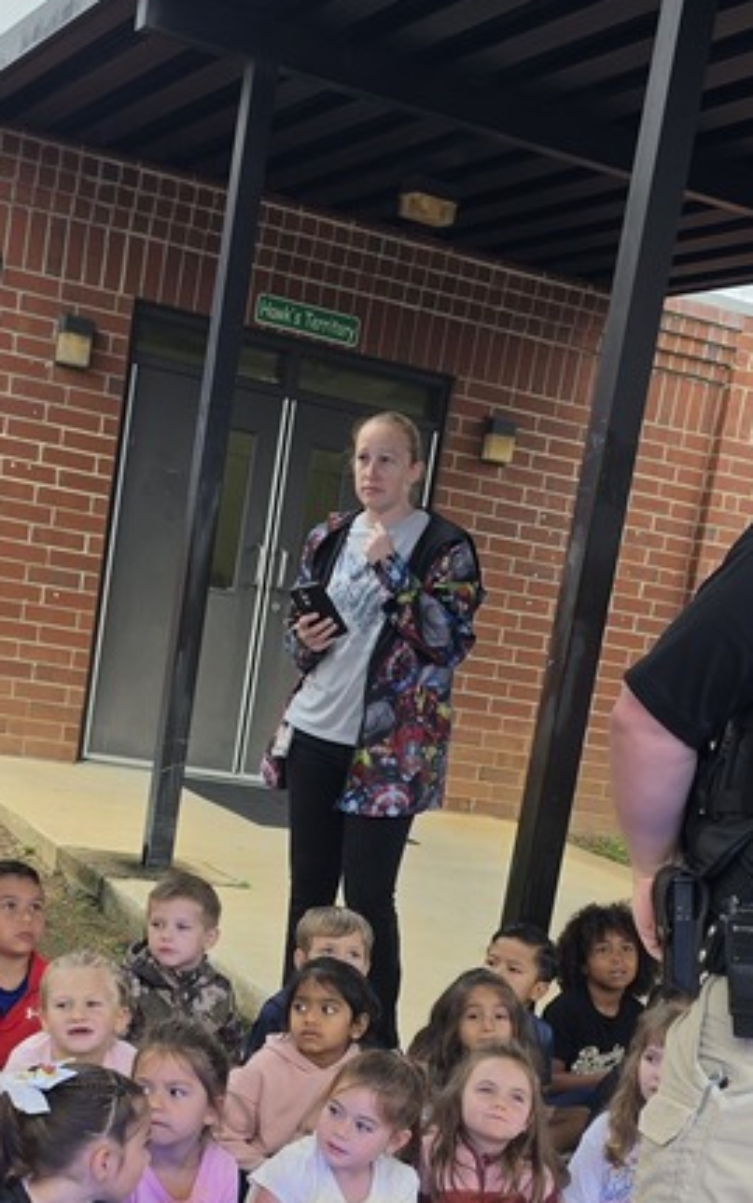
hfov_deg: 22.4
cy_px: 1032
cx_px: 386
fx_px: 1903
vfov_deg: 33.6
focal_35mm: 58
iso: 32
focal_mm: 6.5
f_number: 1.4
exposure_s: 1/180
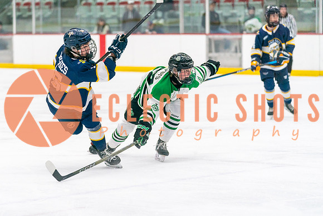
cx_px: 120
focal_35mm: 145
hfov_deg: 14.1
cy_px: 112
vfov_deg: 9.5
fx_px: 1300
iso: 3200
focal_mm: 115
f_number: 2.8
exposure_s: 1/1250
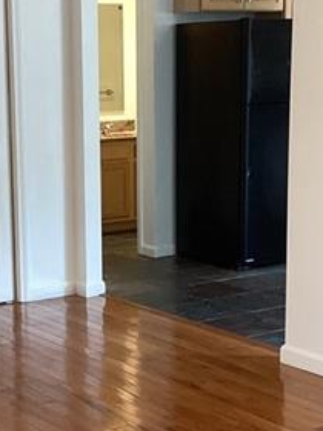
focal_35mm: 85
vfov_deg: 22.9
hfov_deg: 17.3
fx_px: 1058
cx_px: 89
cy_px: 286
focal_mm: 3.3
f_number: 2.4
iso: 160
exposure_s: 1/60
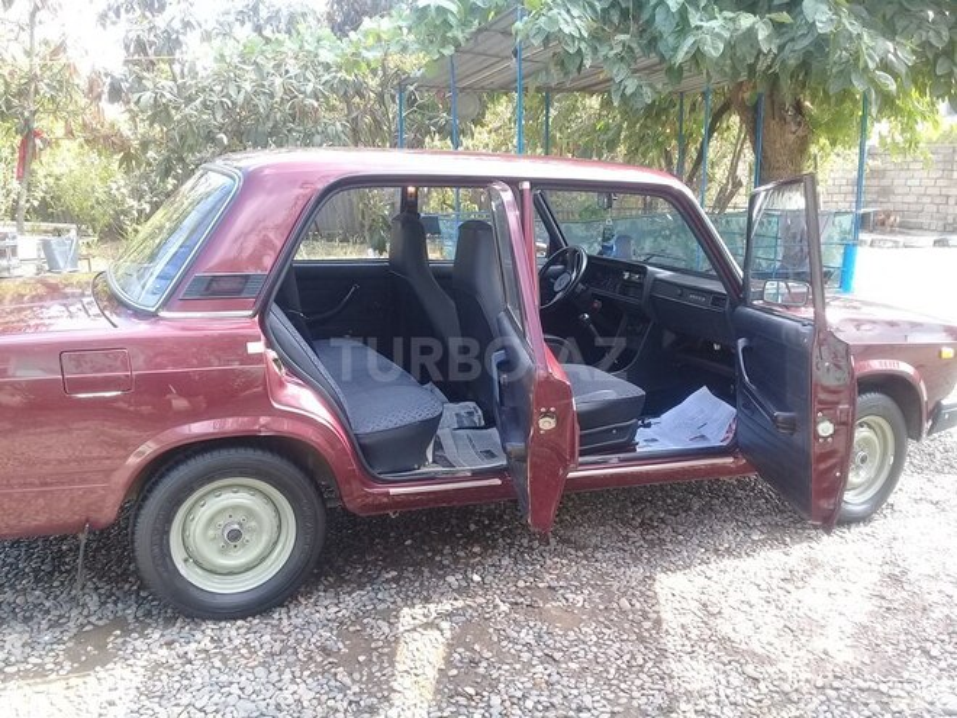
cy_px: 359
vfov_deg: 45.4
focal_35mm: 31
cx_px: 478
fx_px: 857
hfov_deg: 58.4
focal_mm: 3.3
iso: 64
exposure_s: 1/120
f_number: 2.2
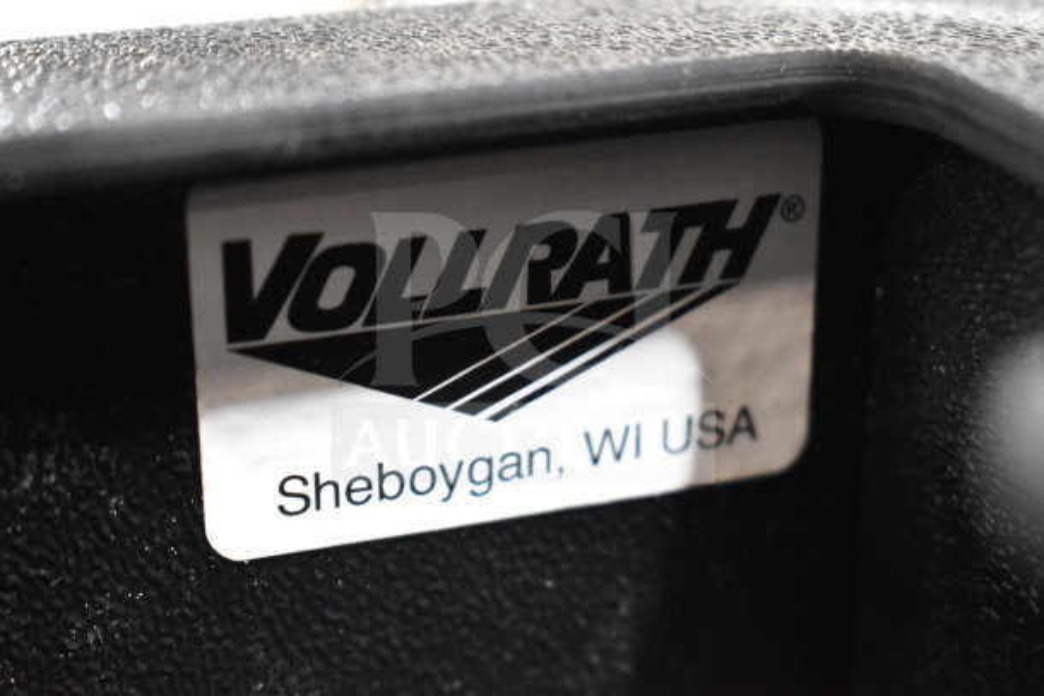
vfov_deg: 18.9
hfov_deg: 28.1
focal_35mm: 72
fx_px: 2088
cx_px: 522
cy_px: 348
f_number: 5.3
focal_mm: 48
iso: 6400
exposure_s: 1/100
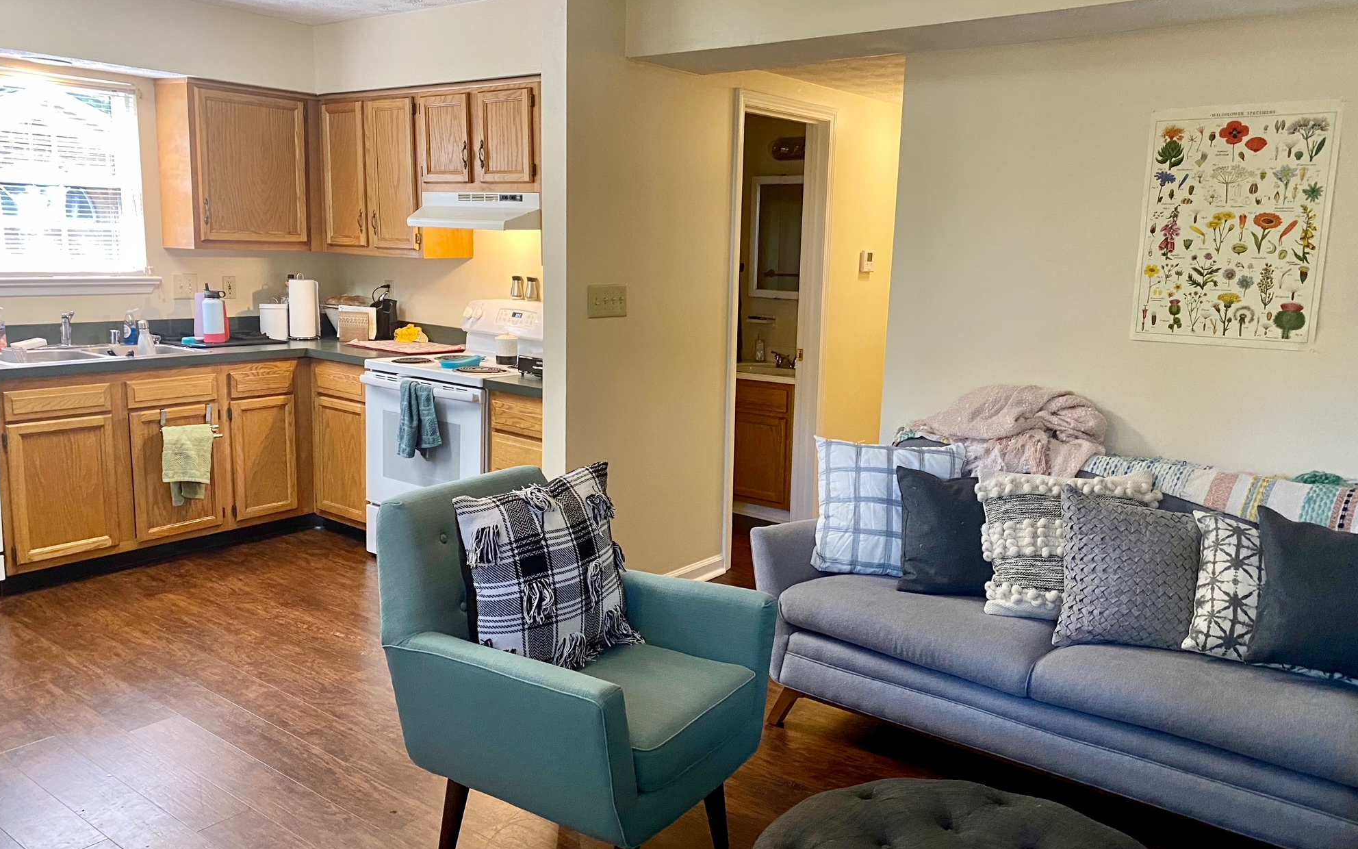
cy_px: 427
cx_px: 684
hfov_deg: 66.5
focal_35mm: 28
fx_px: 1036
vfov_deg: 44.5
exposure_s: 1/60
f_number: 1.8
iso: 200
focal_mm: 4.25
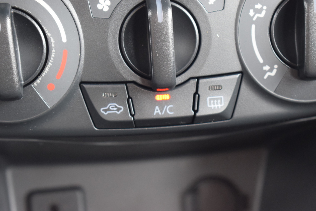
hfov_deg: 24.6
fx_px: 724
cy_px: 106
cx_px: 158
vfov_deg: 16.5
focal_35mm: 82
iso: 1800
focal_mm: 55
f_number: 5.6
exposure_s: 1/60
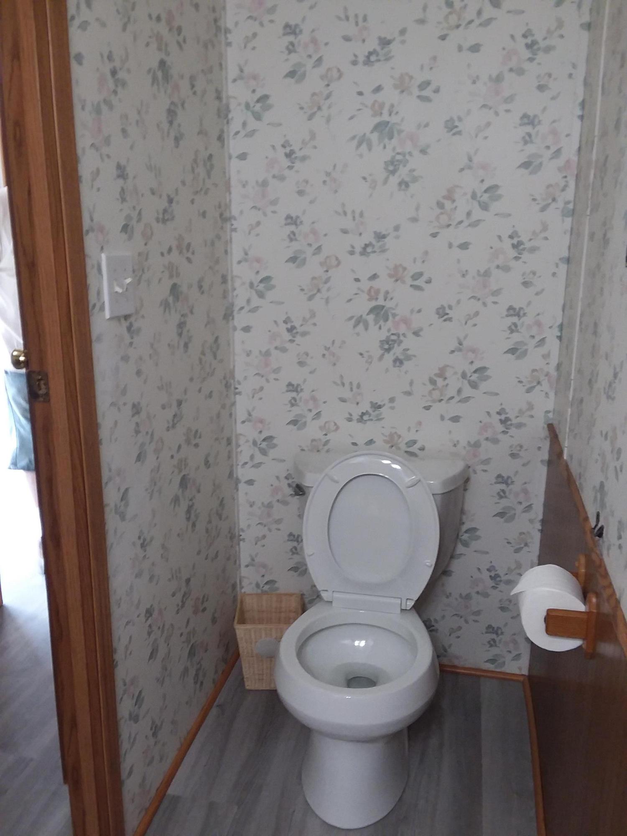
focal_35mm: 29
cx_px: 314
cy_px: 418
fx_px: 700
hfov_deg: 48.2
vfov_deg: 61.7
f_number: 1.9
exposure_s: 1/30
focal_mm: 2.47
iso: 100
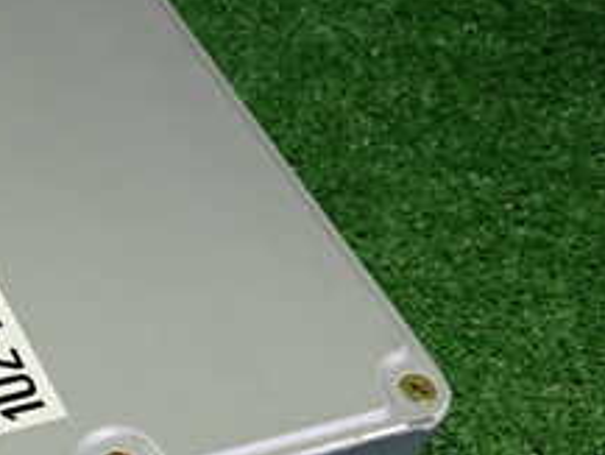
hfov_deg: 21.4
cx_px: -178
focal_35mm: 83
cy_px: 349
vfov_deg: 17.7
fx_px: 1451
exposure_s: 1/30
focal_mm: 5.4
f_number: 2.3
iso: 320
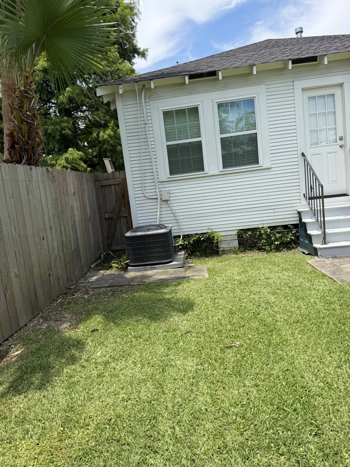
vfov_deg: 71.6
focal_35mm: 24
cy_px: 234
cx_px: 175
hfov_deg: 56.8
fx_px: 324
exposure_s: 1/3279
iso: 80
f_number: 1.78
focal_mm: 6.76
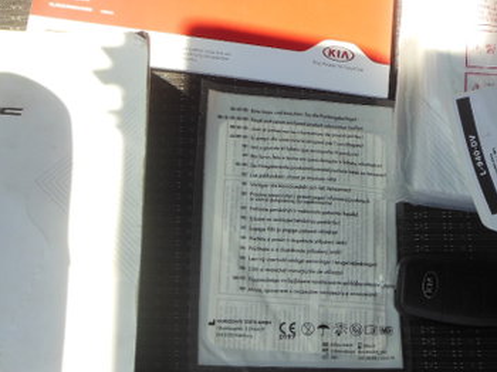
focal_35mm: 63
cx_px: 356
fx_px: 904
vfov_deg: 23.3
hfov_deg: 30.4
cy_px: 187
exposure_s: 1/320
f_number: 3.3
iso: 125
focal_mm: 5.2
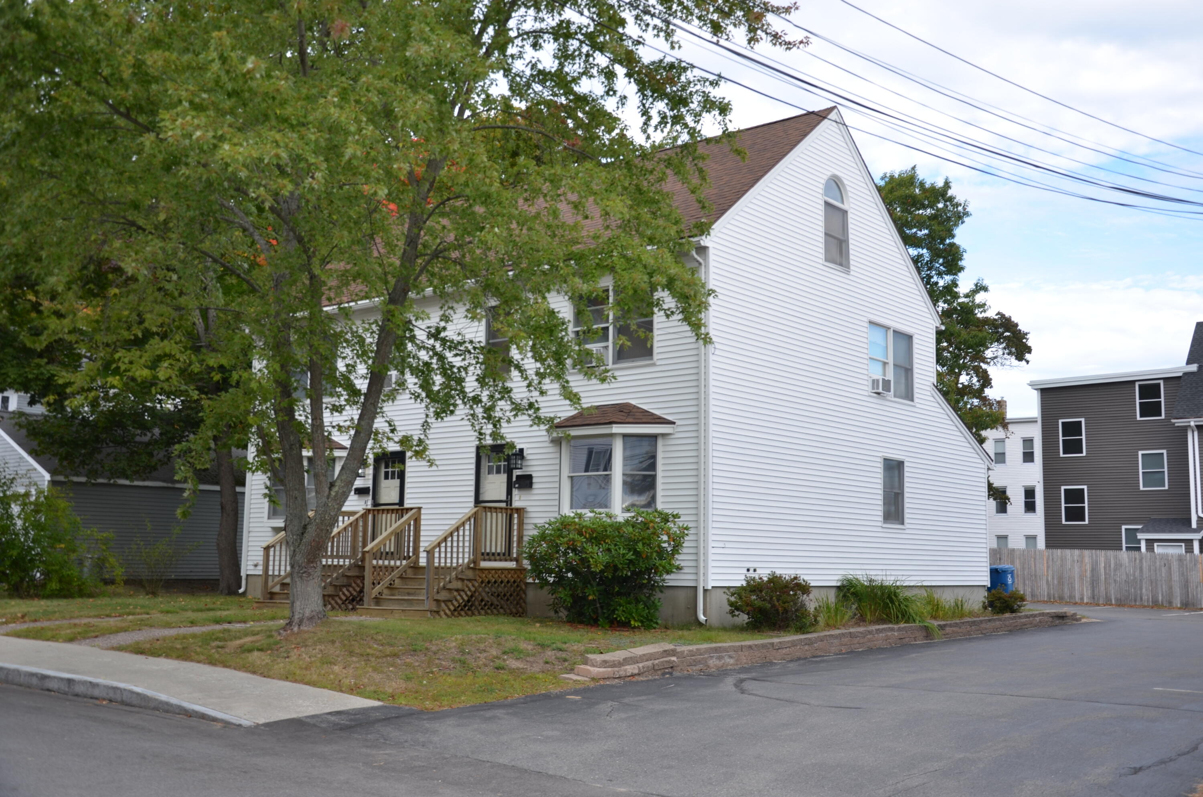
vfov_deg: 35.3
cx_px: 602
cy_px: 398
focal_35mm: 38
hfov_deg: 51.4
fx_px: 1251
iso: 100
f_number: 5.6
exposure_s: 1/125
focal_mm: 25
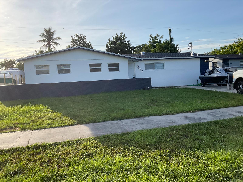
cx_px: 122
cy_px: 91
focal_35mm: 29
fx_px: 204
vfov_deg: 48.2
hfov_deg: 61.7
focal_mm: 3
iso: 16
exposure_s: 1/1534
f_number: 1.8
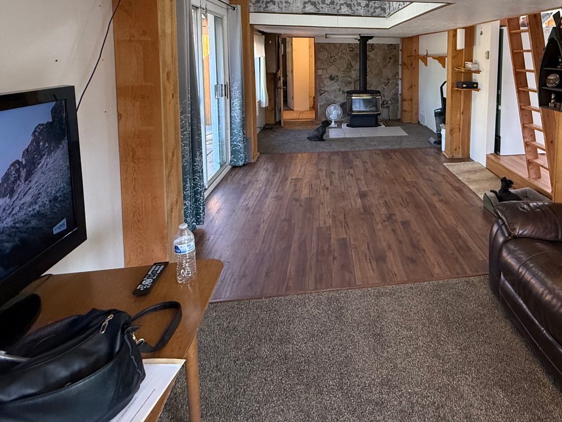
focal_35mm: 23
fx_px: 373
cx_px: 392
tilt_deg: -3.6
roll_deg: -0.6
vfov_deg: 55.1
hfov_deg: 70.9
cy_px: 90
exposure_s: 1/120
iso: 250
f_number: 2.2
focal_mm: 2.22
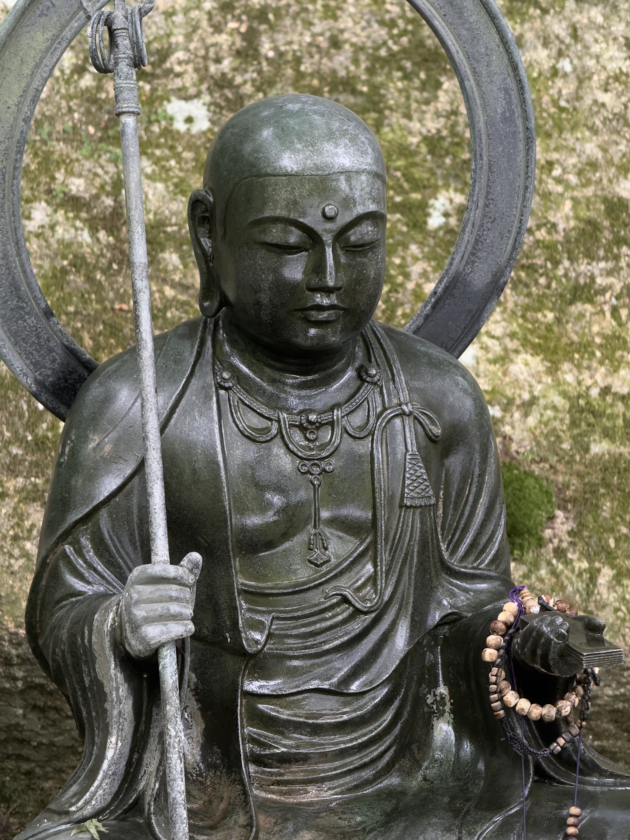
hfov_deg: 12.3
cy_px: 420
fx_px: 2912
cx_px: 315
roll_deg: +0.4
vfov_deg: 16.4
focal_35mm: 120
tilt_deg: -6.8
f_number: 2.8
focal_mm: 15.66
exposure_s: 1/60
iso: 320
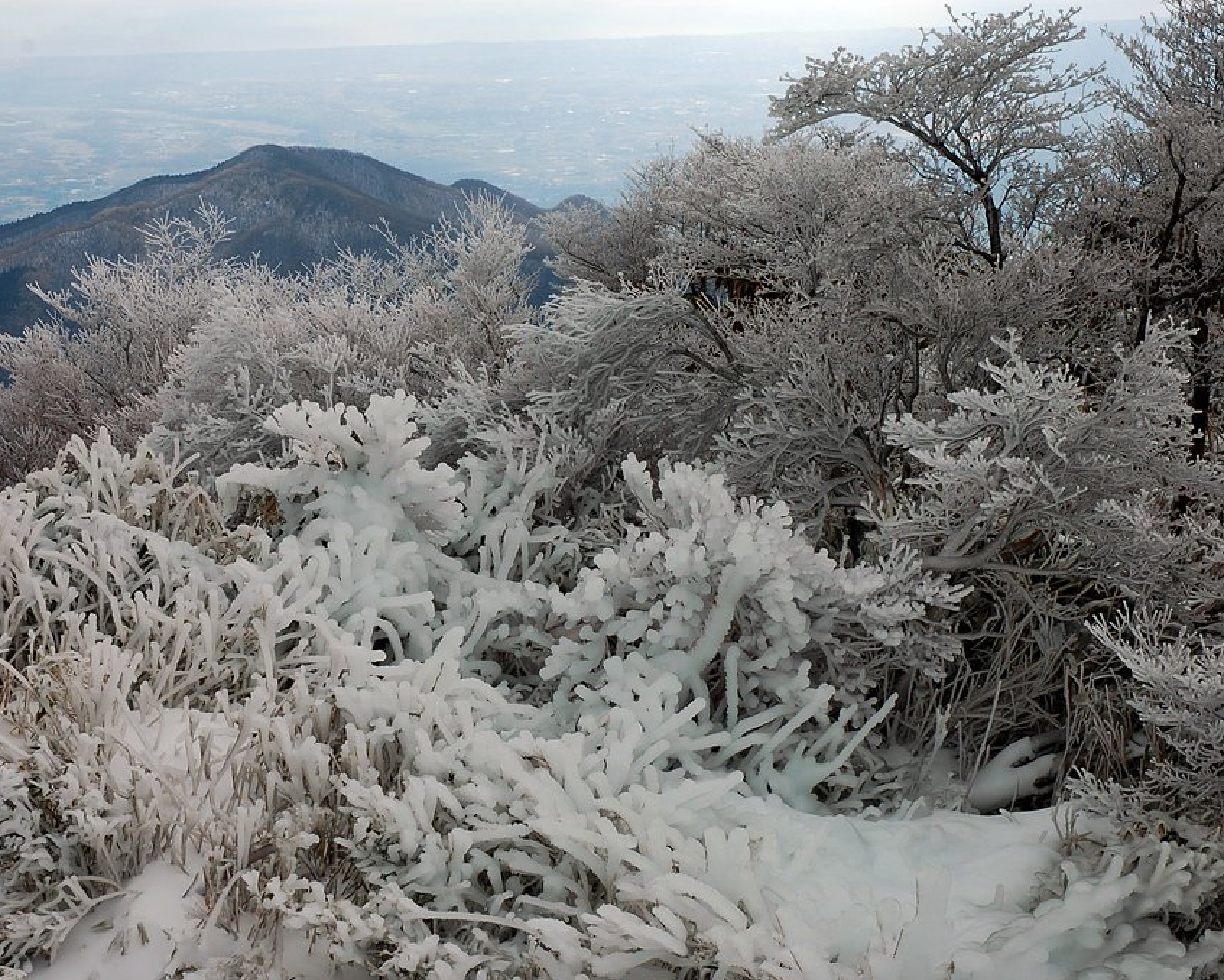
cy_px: 491
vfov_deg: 22.5
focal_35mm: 68
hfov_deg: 27.9
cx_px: 539
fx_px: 2464
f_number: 9
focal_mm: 40
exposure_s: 1/320
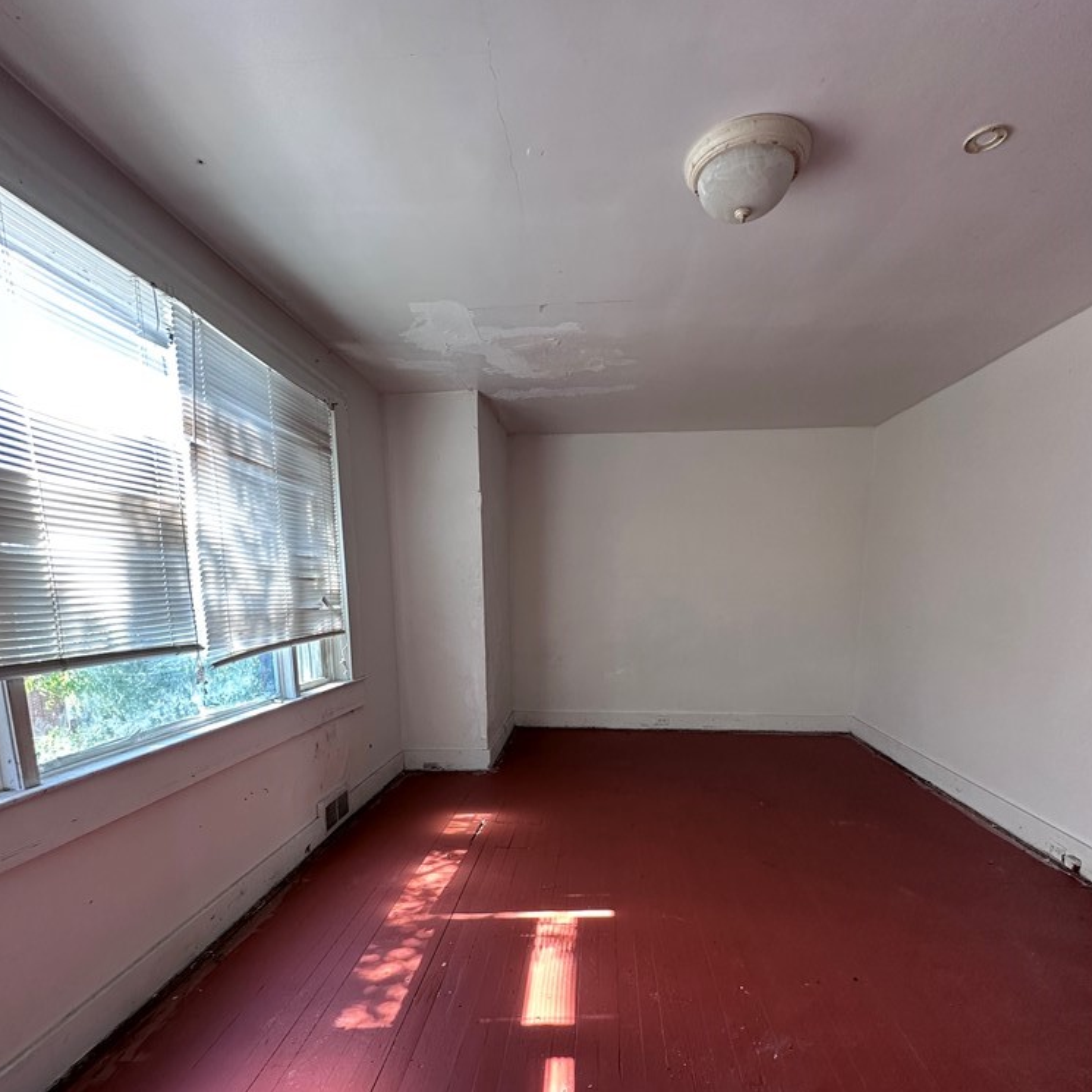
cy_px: 695
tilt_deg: -9.0
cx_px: 539
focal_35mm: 17
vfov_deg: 82.1
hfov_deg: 84.0
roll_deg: -1.1
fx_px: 607
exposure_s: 1/99
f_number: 2.2
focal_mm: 2.22
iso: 200
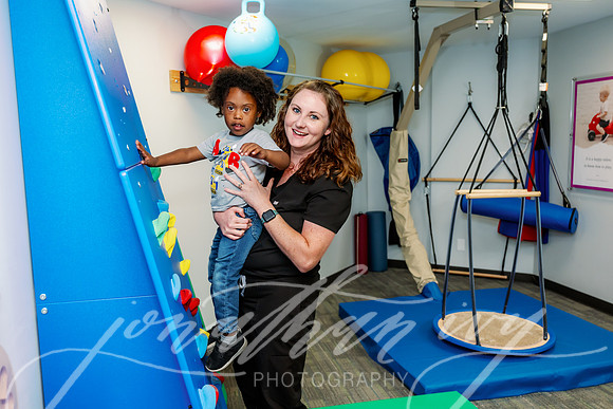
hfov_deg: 59.5
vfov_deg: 41.7
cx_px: 301
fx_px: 537
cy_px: 204
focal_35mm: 32
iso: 500
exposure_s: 1/200
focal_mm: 30.5
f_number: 3.5
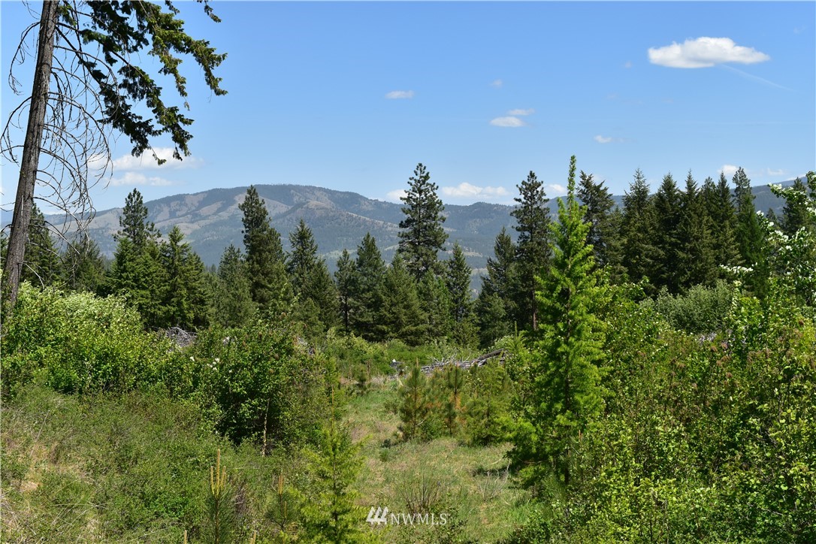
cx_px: 408
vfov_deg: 23.8
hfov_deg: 35.1
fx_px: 1292
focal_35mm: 57
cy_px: 272
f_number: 11
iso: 320
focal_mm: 38
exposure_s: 1/500
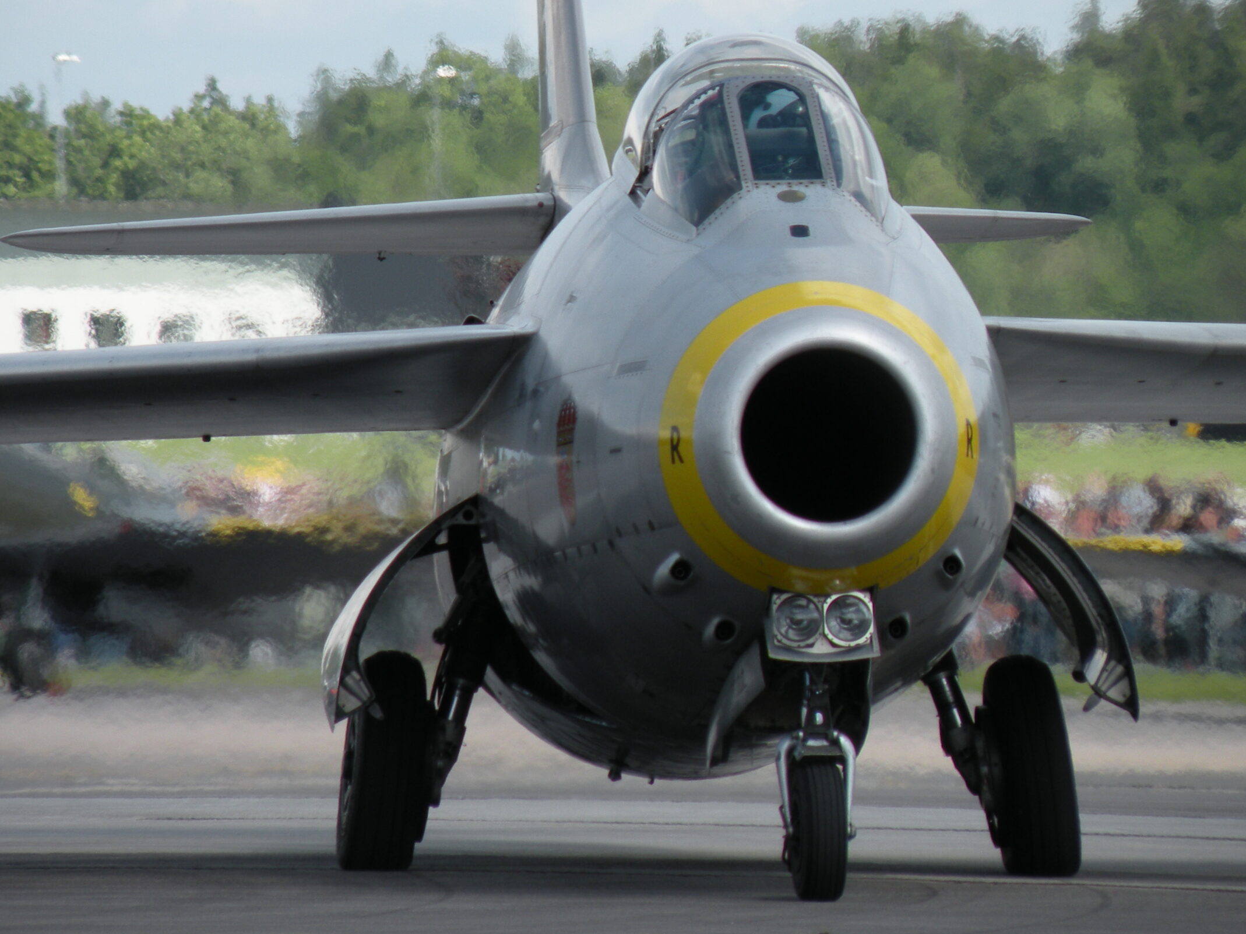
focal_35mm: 582
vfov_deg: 2.6
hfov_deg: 3.4
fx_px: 20947
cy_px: 401
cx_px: 559
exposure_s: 1/335
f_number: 5.6
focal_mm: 84.2
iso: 64
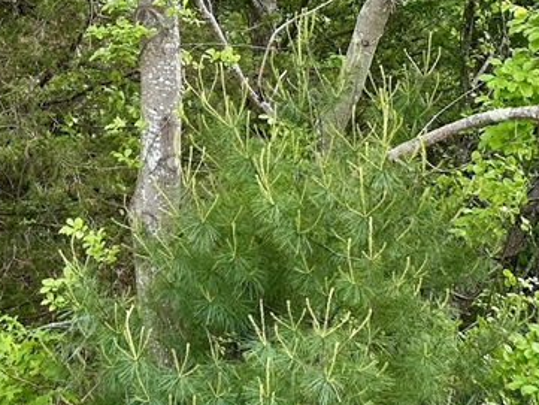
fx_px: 1059
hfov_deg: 28.5
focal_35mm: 68
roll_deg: +0.6
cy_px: 67
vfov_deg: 21.3
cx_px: 216
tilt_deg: +5.6
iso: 80
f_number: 1.78
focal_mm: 6.86
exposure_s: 1/452
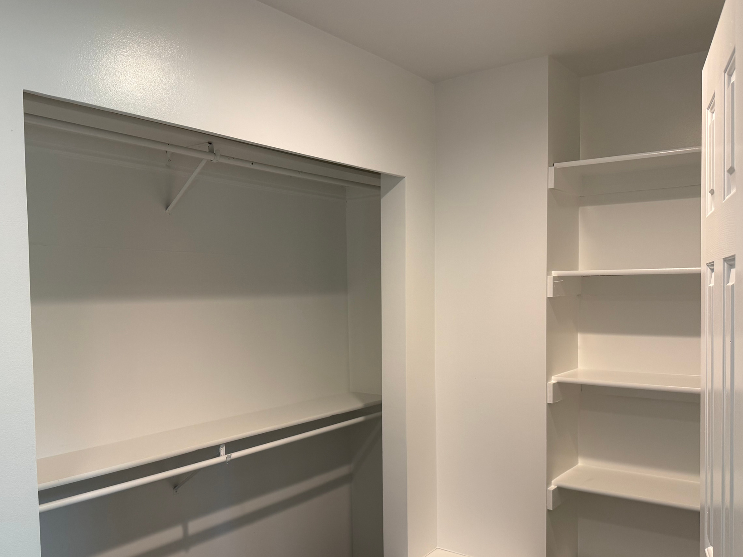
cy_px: 315
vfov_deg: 46.7
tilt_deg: -2.1
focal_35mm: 30
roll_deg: +0.5
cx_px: 345
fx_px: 644
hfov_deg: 59.9
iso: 125
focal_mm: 6.76
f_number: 1.78
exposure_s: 1/60
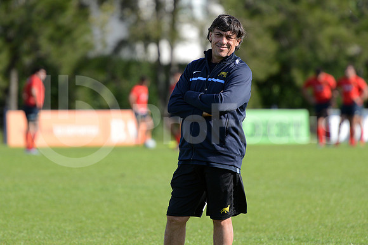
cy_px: 122
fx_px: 2761
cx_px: 184
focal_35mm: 270
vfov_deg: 5.1
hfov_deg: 7.6
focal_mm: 270
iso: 400
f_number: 4
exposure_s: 1/800
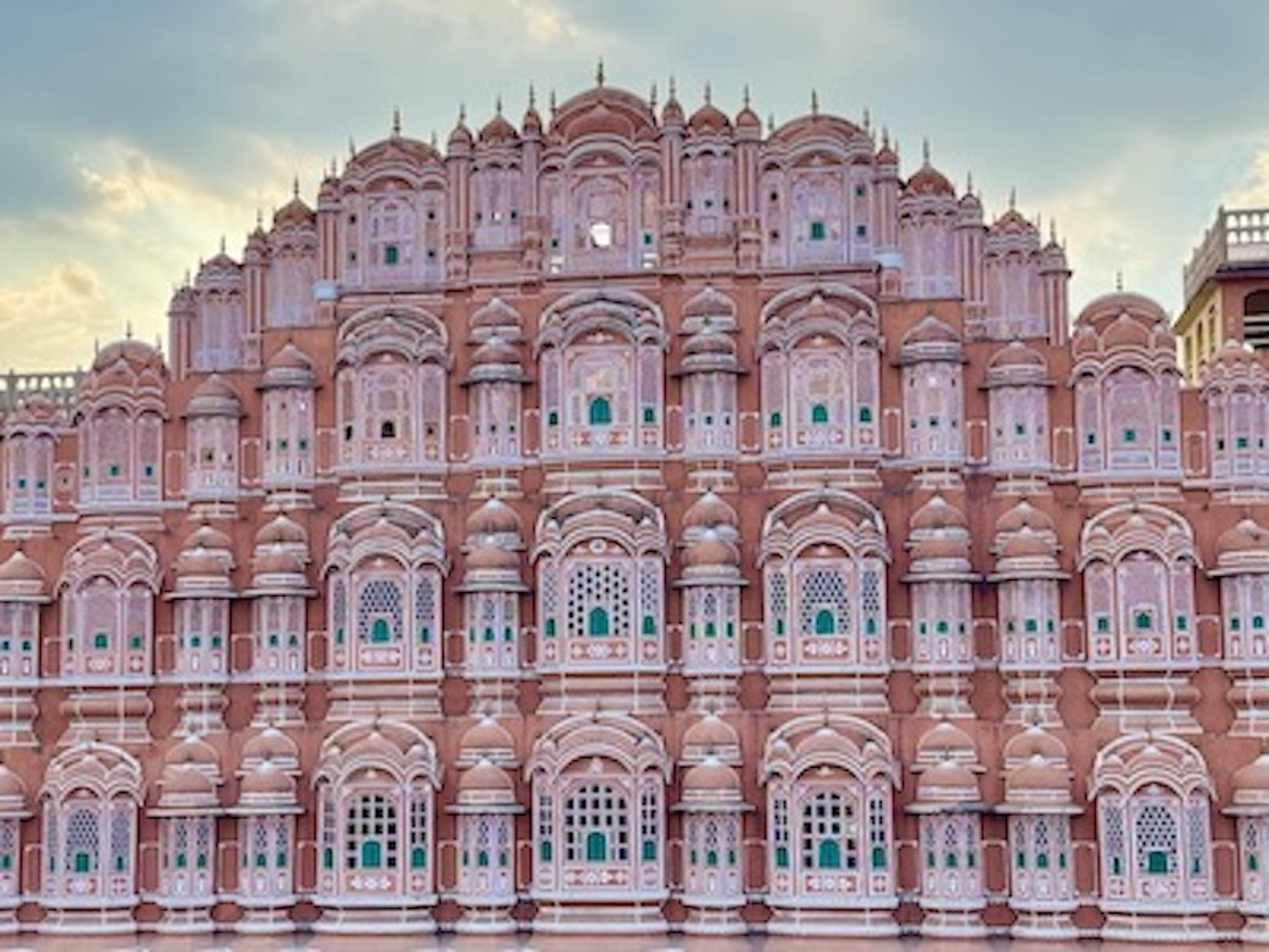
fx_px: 880
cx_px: 634
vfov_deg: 56.8
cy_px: 476
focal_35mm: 24
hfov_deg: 71.6
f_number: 1.78
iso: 80
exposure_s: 1/1151
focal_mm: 6.76
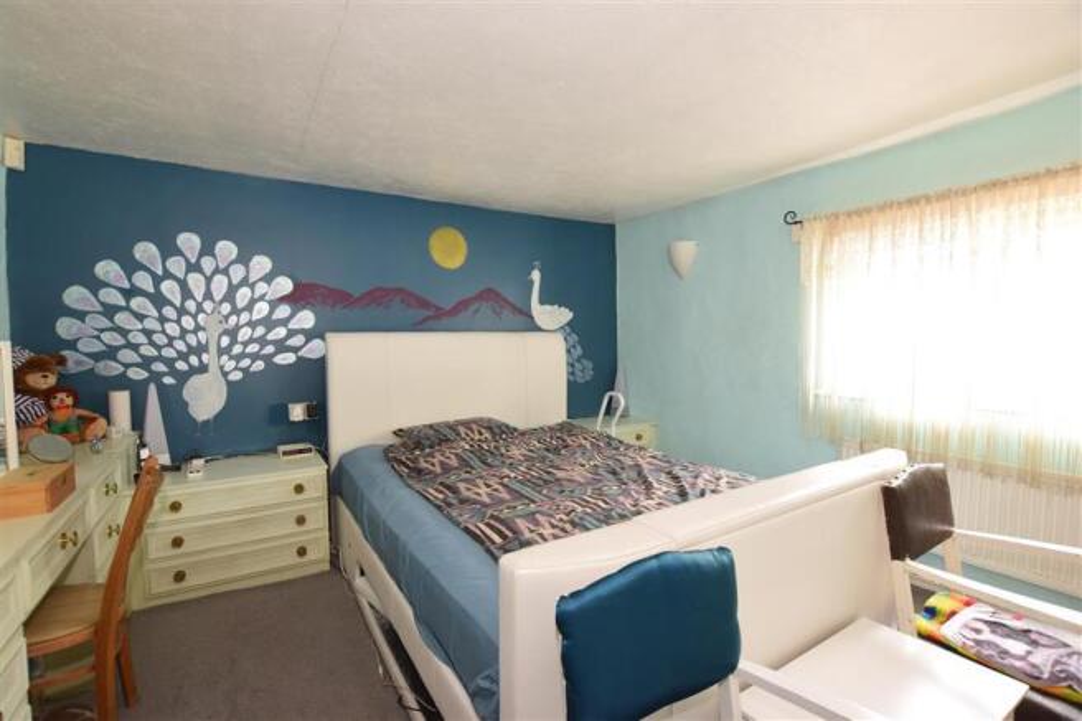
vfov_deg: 77.3
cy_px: 360
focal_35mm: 15
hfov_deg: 100.4
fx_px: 451
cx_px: 541
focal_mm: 10
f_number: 5.6
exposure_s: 1/15
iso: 400
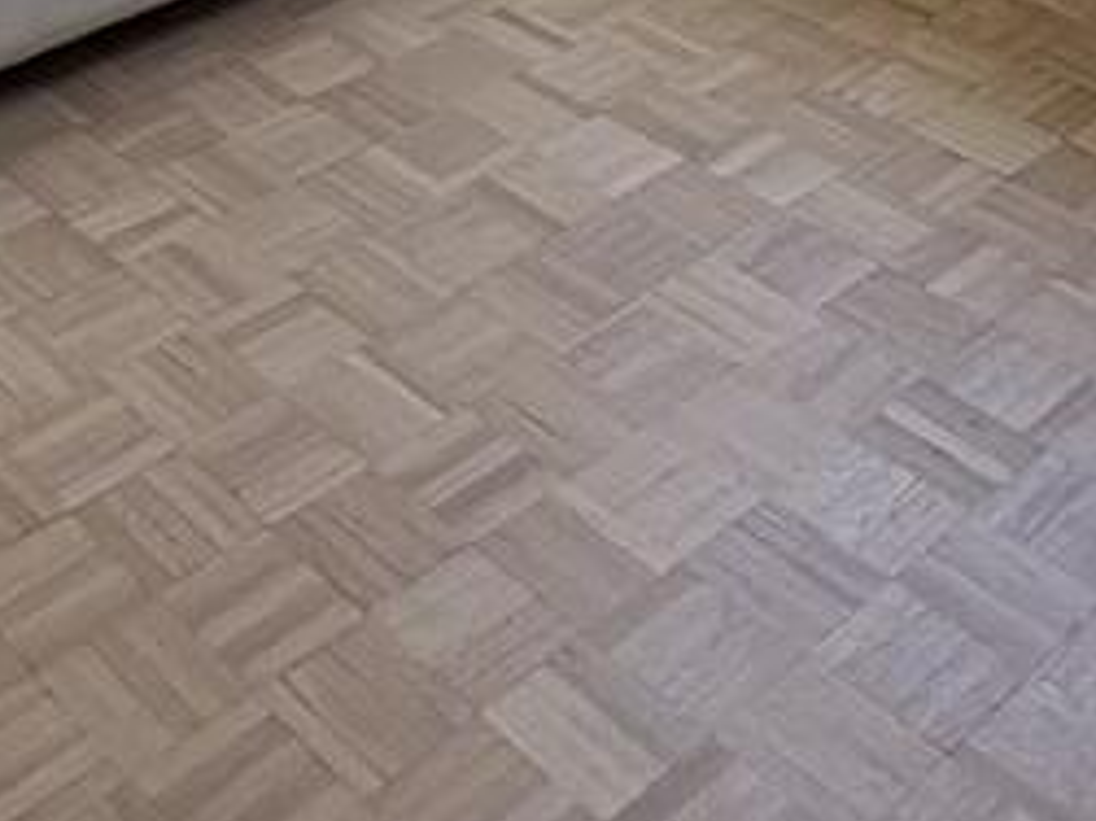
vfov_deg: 16.4
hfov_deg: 28.1
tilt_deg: -4.3
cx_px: 157
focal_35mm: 67
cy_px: -847
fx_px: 2120
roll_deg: +1.1
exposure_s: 1/99
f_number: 2.2
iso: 80
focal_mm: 2.22
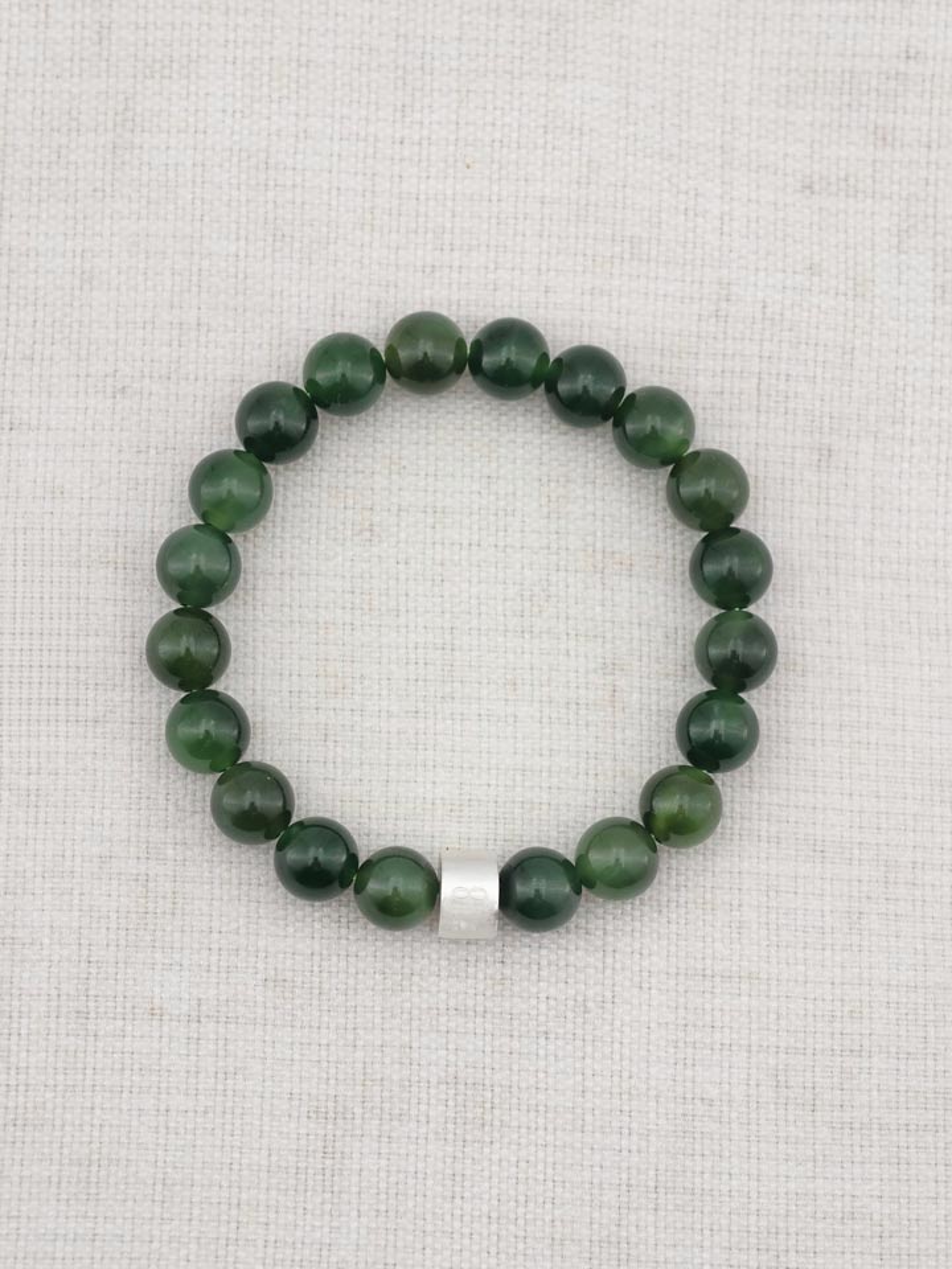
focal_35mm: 85
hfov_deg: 17.4
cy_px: 634
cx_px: 476
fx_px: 3117
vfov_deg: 23.0
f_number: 16
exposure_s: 1/130
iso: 50
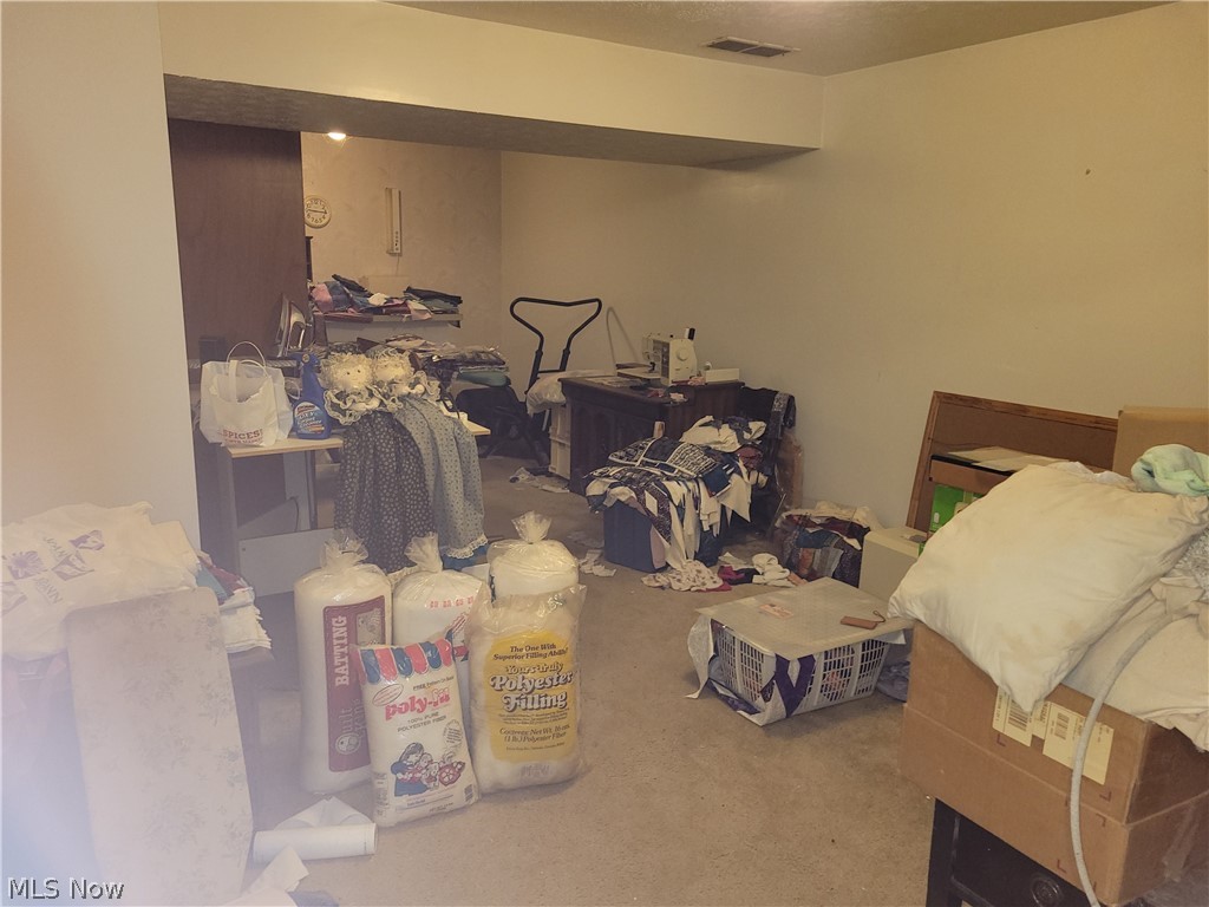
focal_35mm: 26
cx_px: 604
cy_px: 454
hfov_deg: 67.3
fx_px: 908
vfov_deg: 53.1
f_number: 1.8
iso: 160
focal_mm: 5.4
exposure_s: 1/24
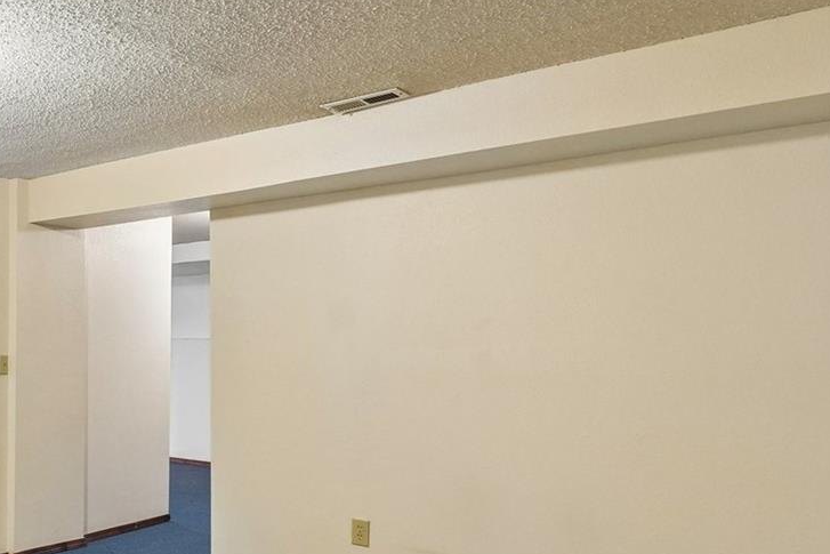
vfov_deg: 39.2
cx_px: 6
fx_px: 761
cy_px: 394
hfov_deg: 47.7
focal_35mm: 33
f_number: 9
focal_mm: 10
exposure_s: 1/8
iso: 640
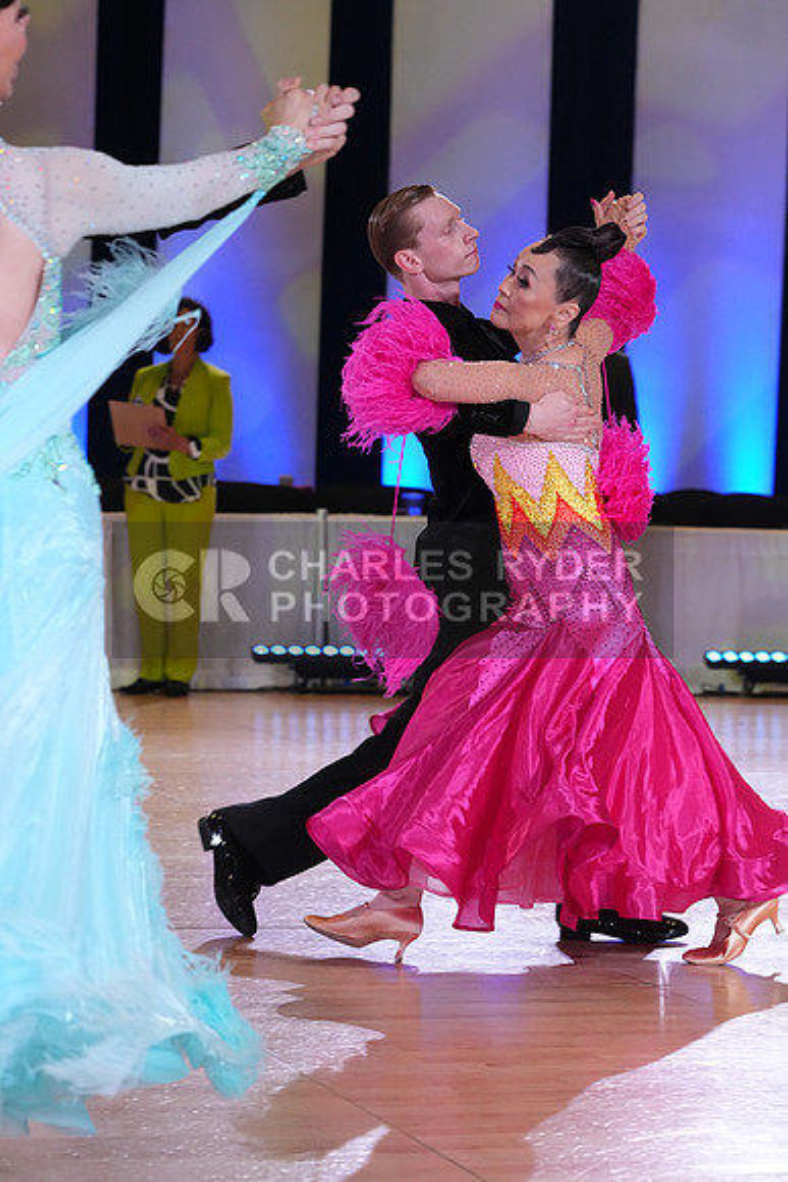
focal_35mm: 117
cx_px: 394
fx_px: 3839
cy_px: 591
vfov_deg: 17.5
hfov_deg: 11.7
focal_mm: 117
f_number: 6.3
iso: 3200
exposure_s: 1/250
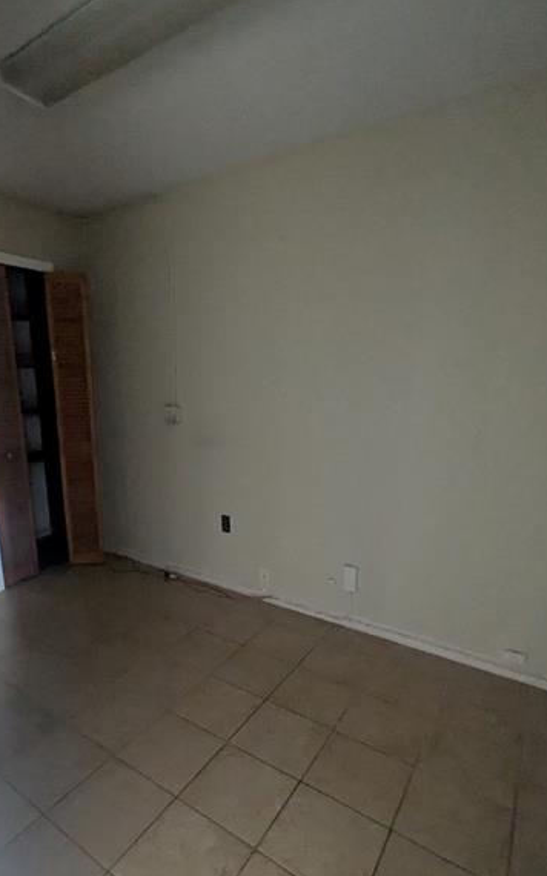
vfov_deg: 84.3
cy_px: 512
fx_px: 477
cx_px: 201
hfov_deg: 58.8
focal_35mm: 20
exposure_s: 1/15
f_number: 2.2
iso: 596
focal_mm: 1.83
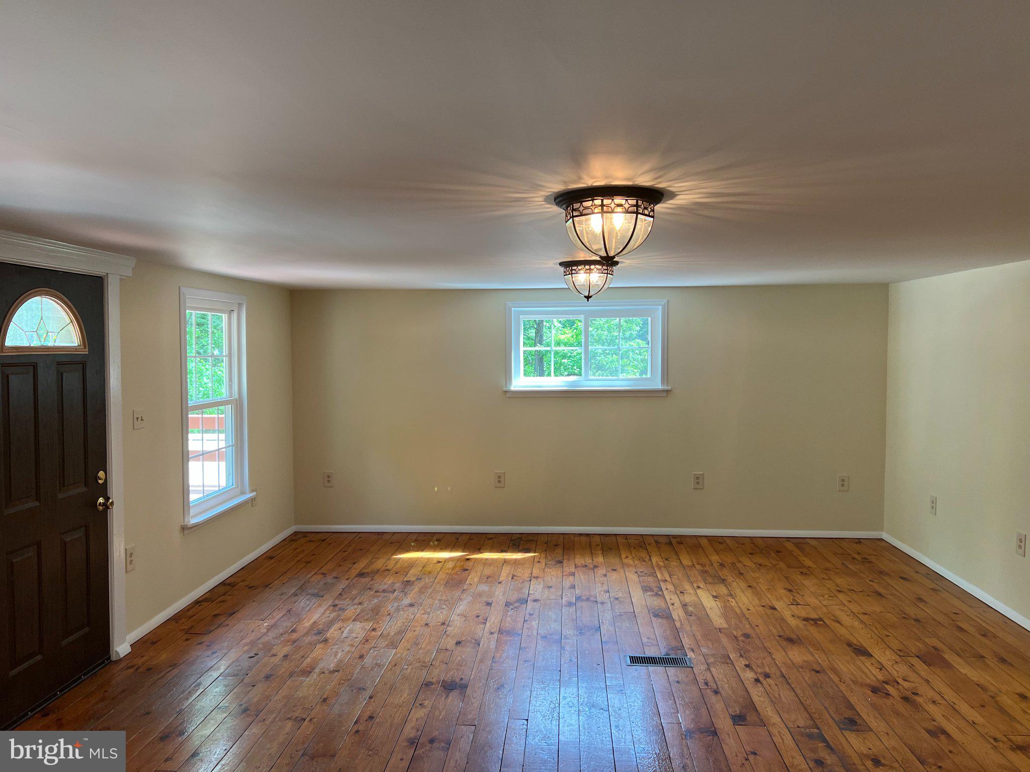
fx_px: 774
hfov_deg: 67.3
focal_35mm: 26
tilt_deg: -4.1
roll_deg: +0.0
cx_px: 515
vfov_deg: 53.1
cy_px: 386
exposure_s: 1/120
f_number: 1.5
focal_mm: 5.7
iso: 100
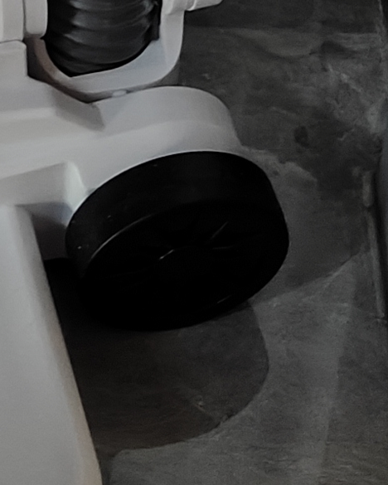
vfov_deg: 10.1
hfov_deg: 9.3
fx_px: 2354
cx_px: -59
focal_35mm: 164
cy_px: -734
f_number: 1.8
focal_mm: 5.59
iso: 800
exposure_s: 1/33
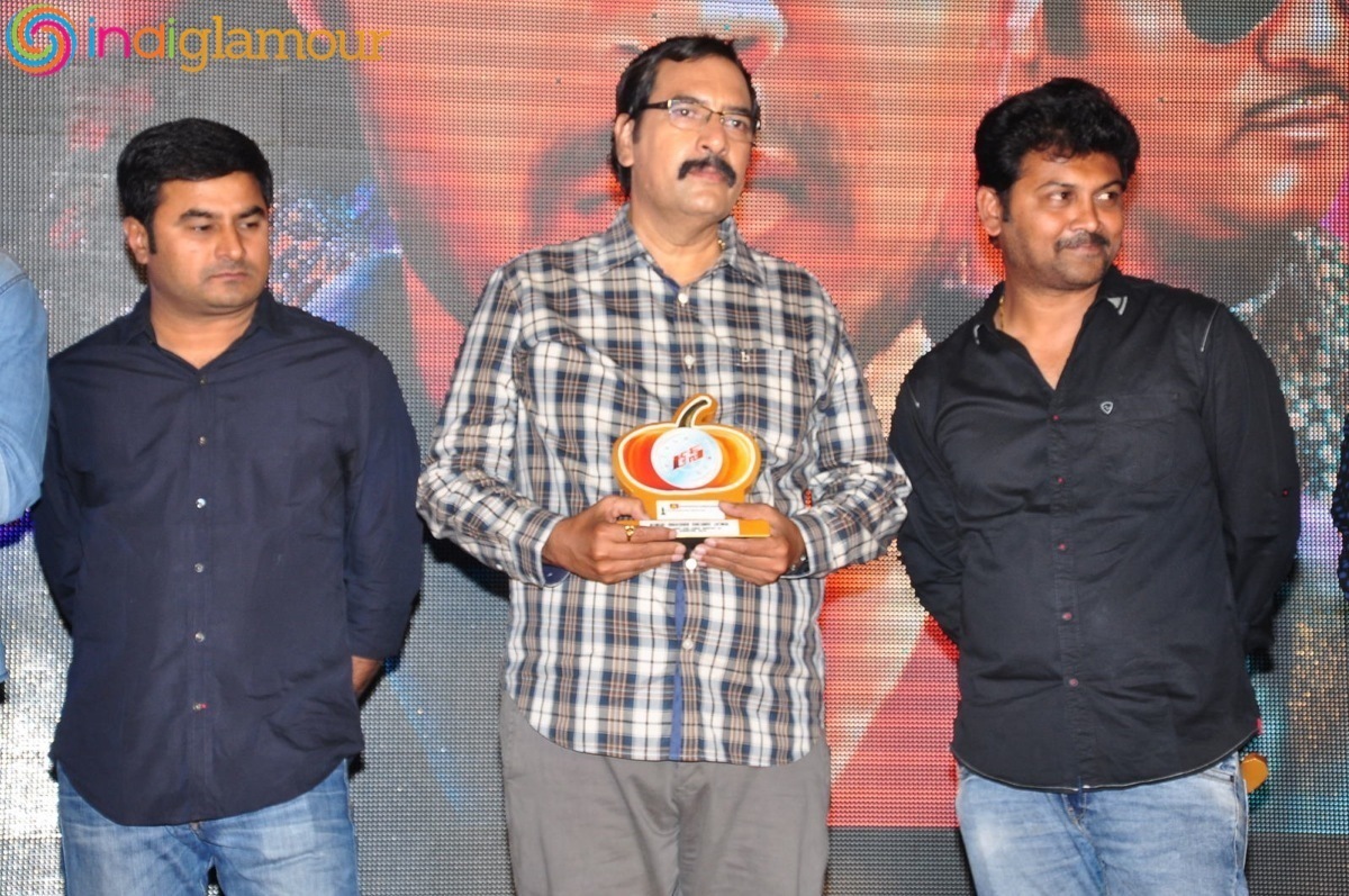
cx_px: 674
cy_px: 448
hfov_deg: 21.9
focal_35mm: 93
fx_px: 3481
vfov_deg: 14.7
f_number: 6.3
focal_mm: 62
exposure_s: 1/125
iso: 400
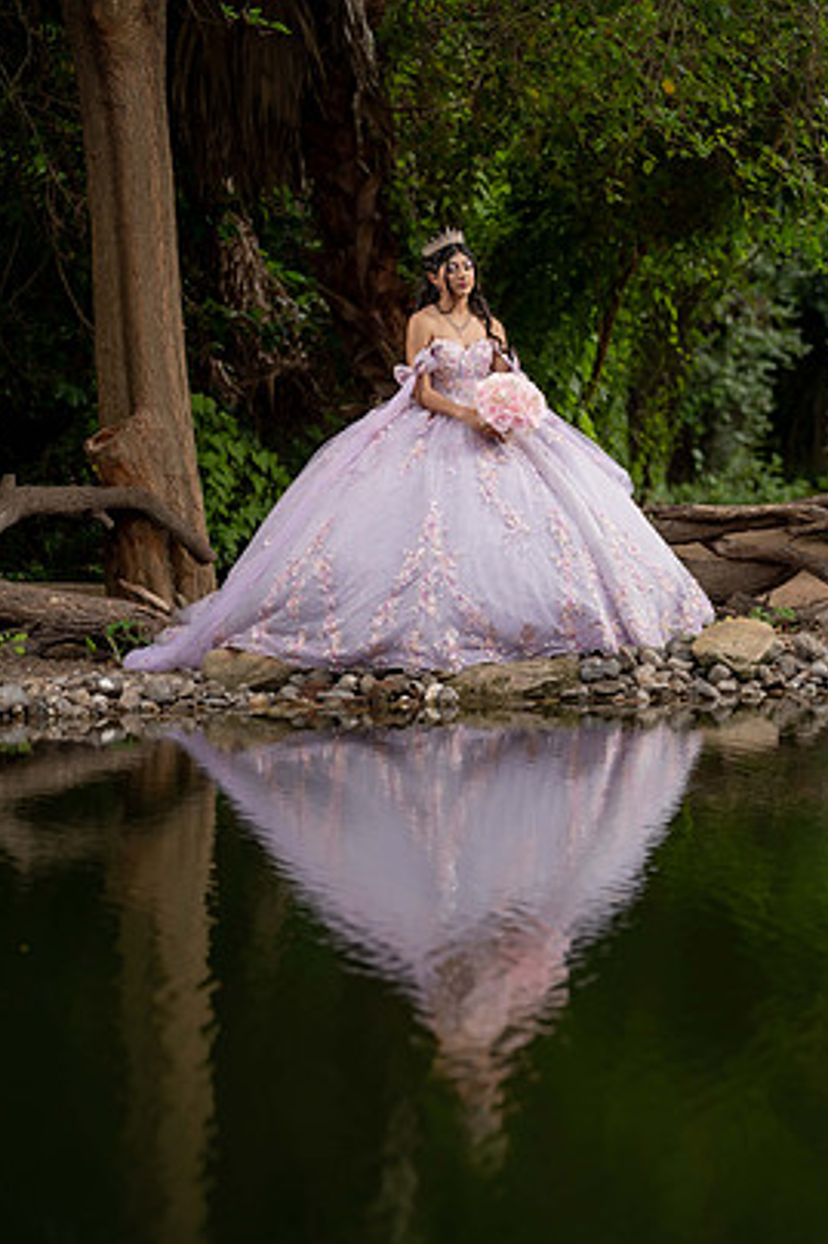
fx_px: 3384
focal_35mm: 98
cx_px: 446
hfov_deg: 14.0
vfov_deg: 20.8
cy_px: 619
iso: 160
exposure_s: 1/1250
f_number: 2.8
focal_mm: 88
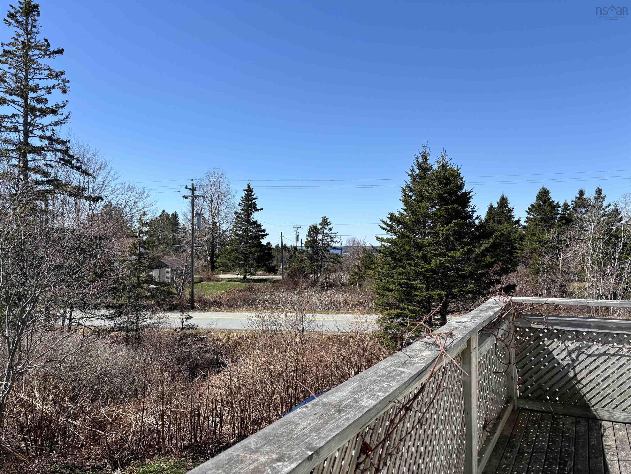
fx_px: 474
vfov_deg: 53.1
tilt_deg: +0.4
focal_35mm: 26
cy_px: 237
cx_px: 316
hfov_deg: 67.3
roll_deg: +0.3
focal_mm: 5.96
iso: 50
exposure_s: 1/3106
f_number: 1.6
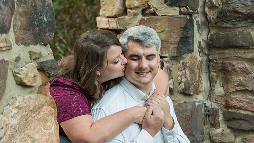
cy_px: 73
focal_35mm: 95
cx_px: 127
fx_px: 640
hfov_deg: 22.5
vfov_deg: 12.7
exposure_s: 1/80
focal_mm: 90
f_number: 4
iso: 640
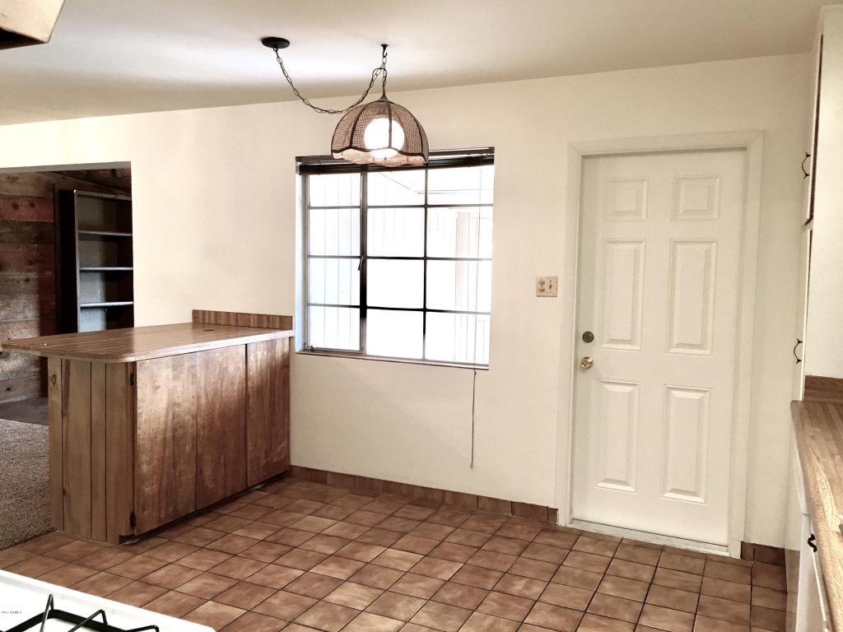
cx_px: 422
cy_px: 316
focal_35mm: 29
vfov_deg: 48.2
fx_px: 706
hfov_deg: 61.7
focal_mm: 4.15
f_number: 2.2
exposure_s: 1/15
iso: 32
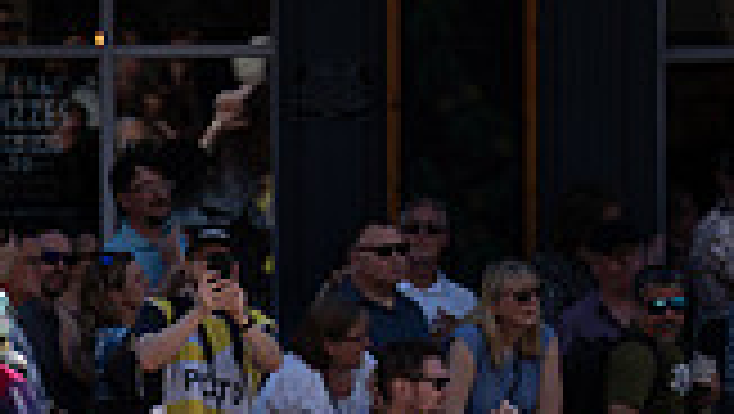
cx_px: -72
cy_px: 452
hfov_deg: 2.8
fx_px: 14784
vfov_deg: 1.6
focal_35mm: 759
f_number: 4
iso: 100
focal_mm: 200
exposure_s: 1/1600
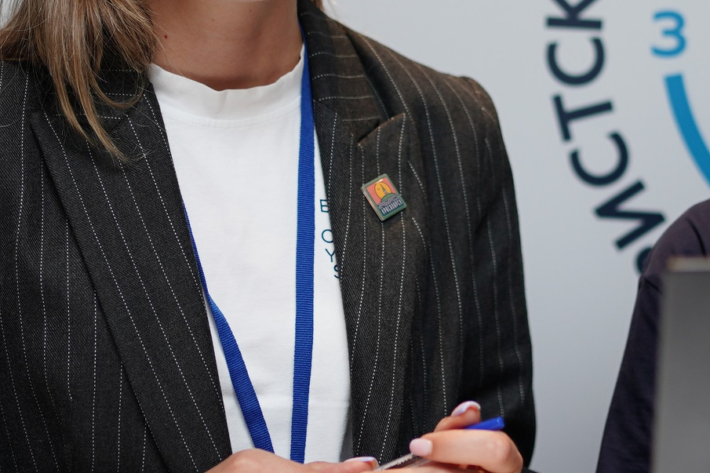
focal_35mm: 99
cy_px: 70
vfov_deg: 13.7
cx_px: 516
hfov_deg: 20.5
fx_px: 1952
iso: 160
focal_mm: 35
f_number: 2
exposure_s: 1/100
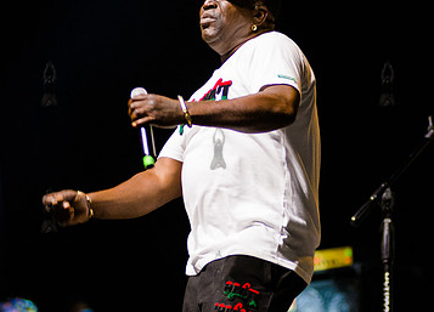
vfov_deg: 6.6
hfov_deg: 9.2
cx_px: 217
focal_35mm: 218
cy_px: 130
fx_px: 2694
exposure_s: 1/320
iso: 4000
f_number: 2.8
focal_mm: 120
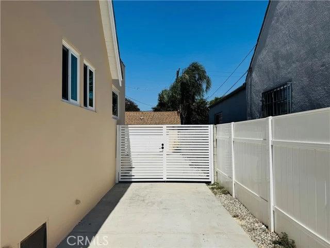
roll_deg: -0.3
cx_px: 165
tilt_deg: +1.4
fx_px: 229
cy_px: 124
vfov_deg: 56.8
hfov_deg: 71.6
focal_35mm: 24
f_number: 1.78
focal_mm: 6.76
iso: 80
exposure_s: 1/12346
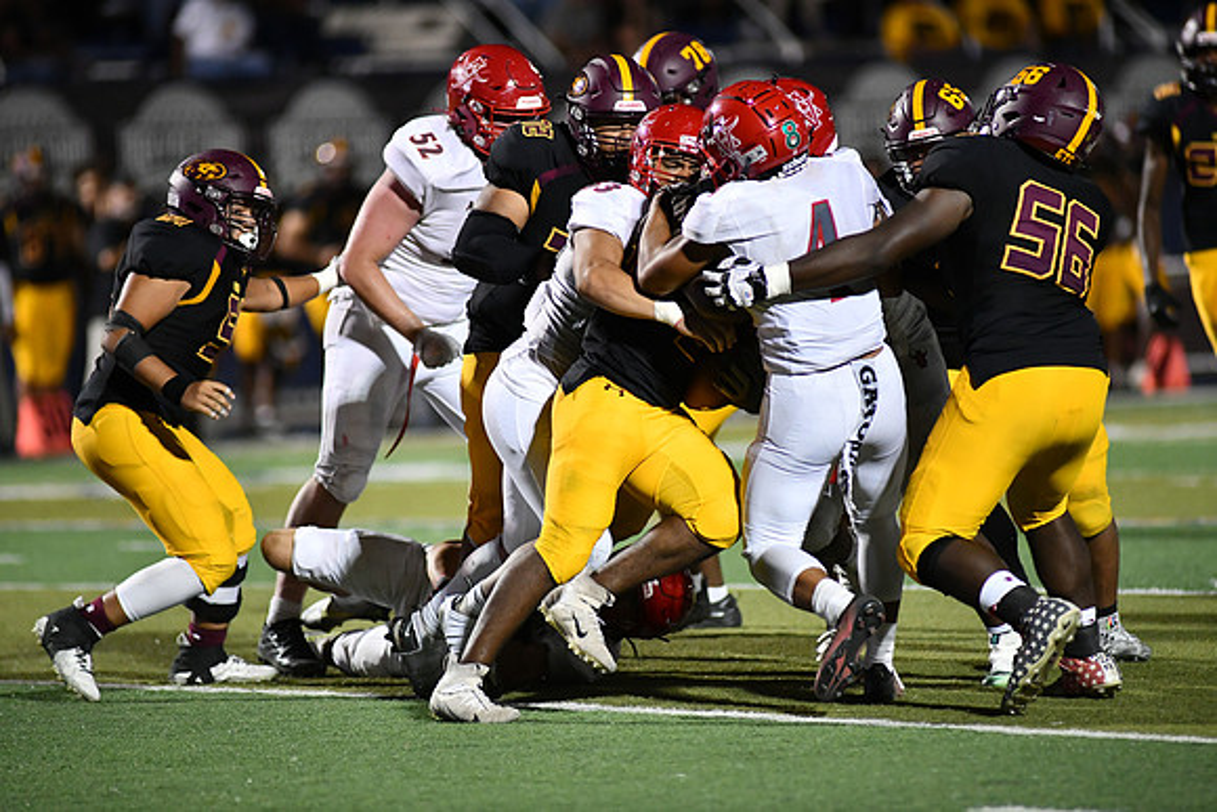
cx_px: 608
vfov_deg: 4.6
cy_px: 406
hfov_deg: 6.9
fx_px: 10144
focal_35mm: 300
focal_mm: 300
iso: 4500
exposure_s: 1/1000
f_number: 2.8
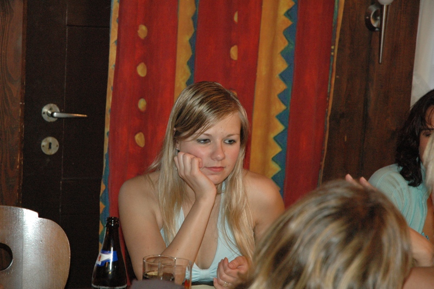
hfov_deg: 19.5
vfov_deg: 13.0
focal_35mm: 105
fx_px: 1265
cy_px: 144
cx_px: 217
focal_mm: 70
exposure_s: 1/60
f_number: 5
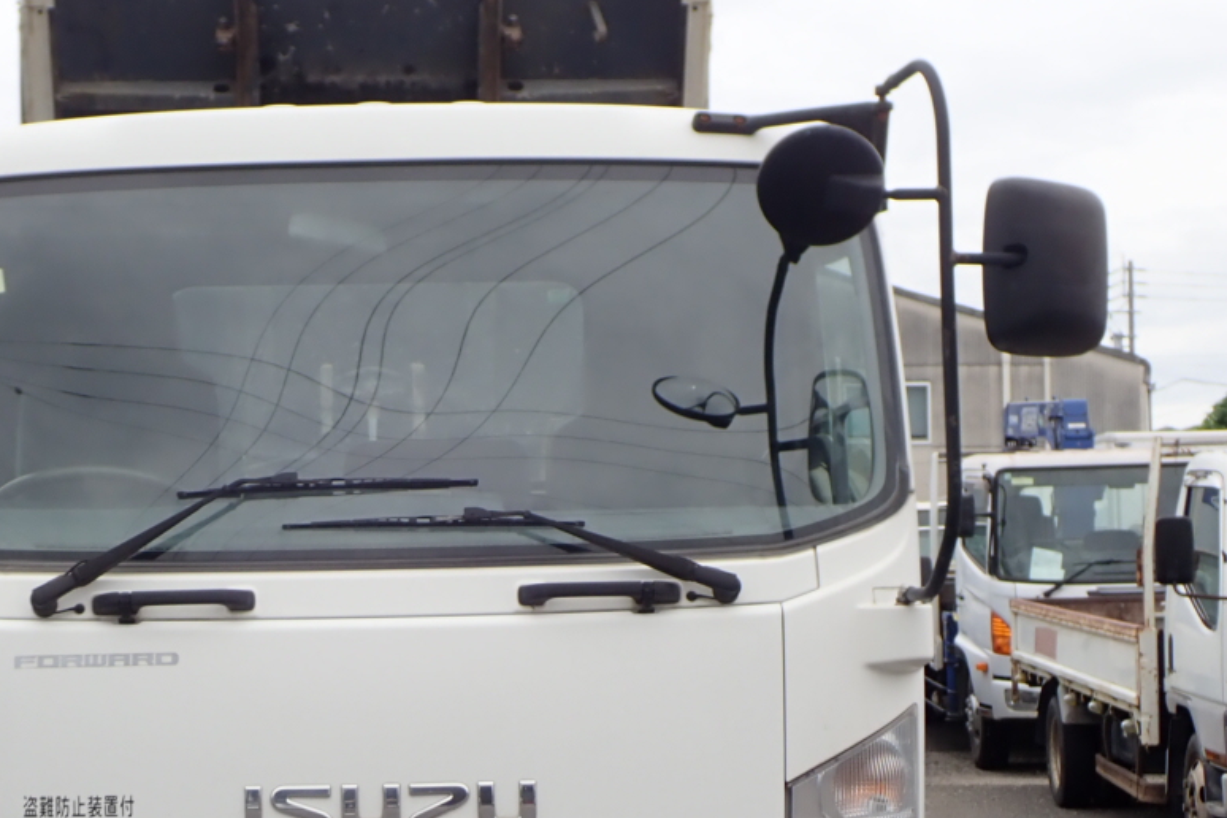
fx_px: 2522
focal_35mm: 74
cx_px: 363
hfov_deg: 27.1
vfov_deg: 18.4
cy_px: 503
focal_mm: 7.86
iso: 100
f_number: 4
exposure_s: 1/400
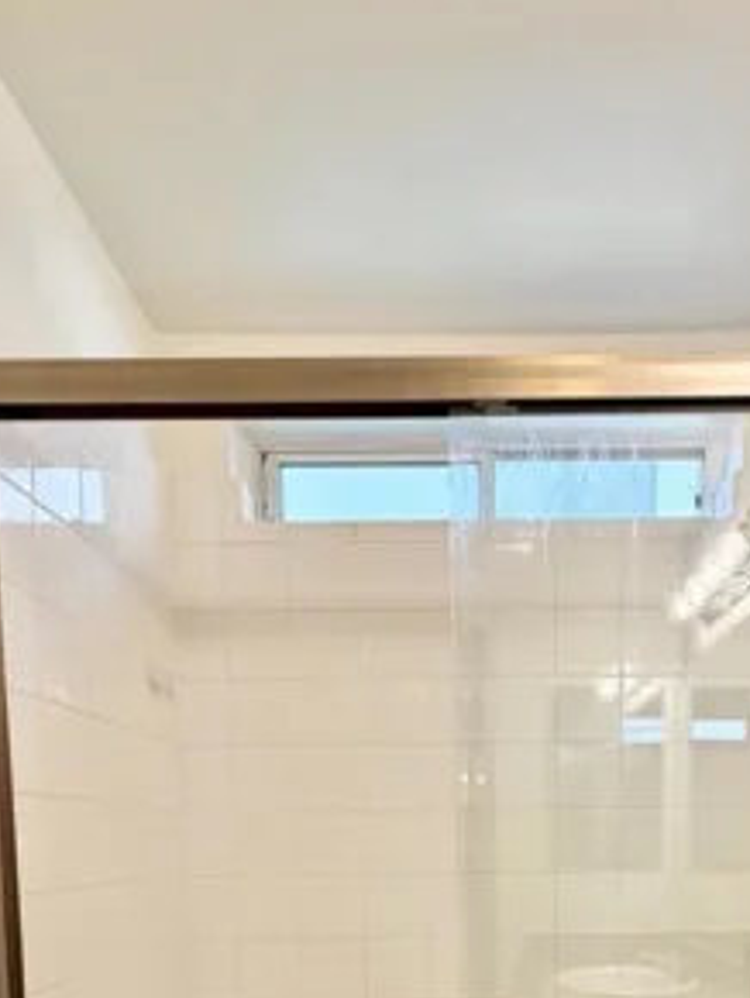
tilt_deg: -4.8
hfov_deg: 50.8
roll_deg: +0.6
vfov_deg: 55.4
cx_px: 475
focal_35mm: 27
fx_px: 779
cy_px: 922
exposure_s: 1/120
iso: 200
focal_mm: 2.22
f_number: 2.2
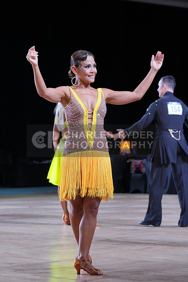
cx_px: 94
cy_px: 141
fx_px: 924
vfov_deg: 17.3
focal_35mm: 118
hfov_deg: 11.6
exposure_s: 1/400
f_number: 5.6
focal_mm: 118
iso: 2000
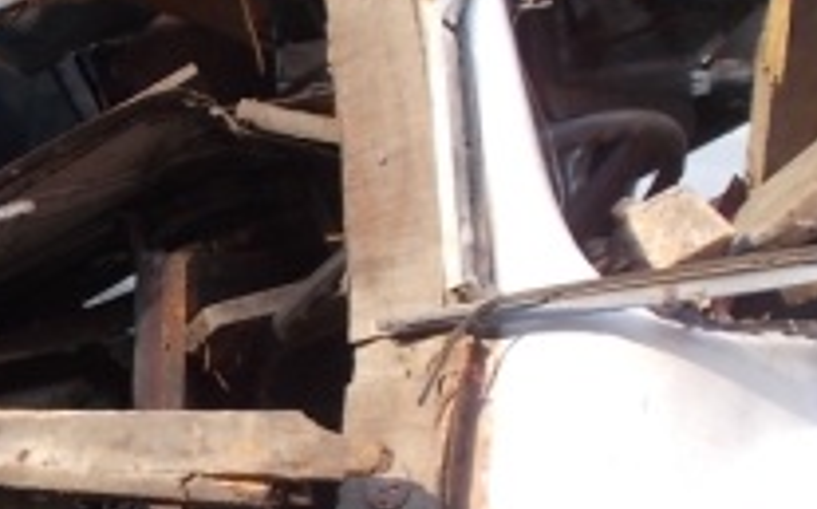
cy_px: 414
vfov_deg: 16.6
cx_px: -55
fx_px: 1735
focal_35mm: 78
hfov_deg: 24.9
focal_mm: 6
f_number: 3.6
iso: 80
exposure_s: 1/100
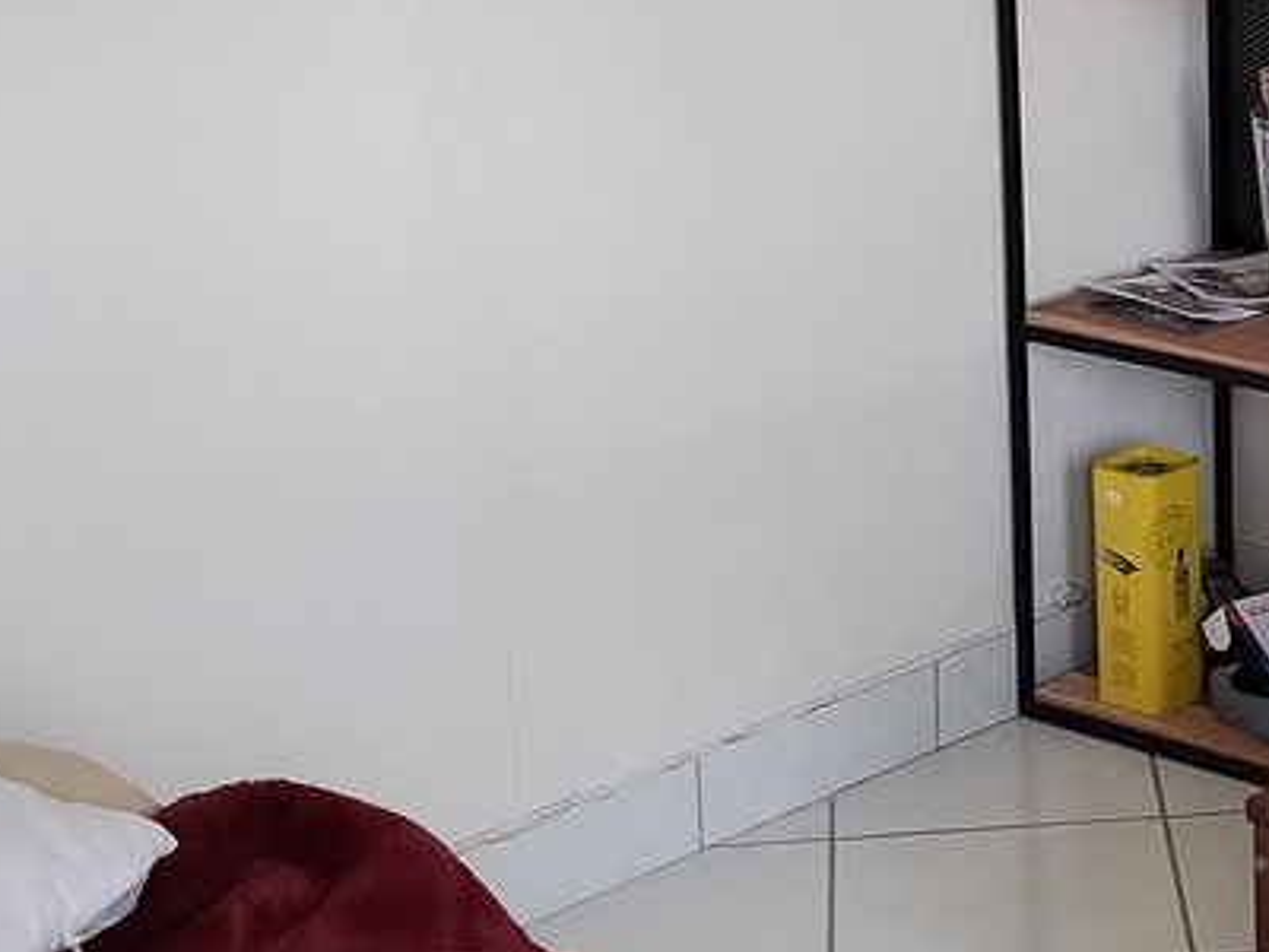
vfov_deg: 12.8
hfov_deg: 16.5
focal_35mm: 116
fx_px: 4252
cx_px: 1371
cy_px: 397
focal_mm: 4.75
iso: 490
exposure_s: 1/50
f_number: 1.8
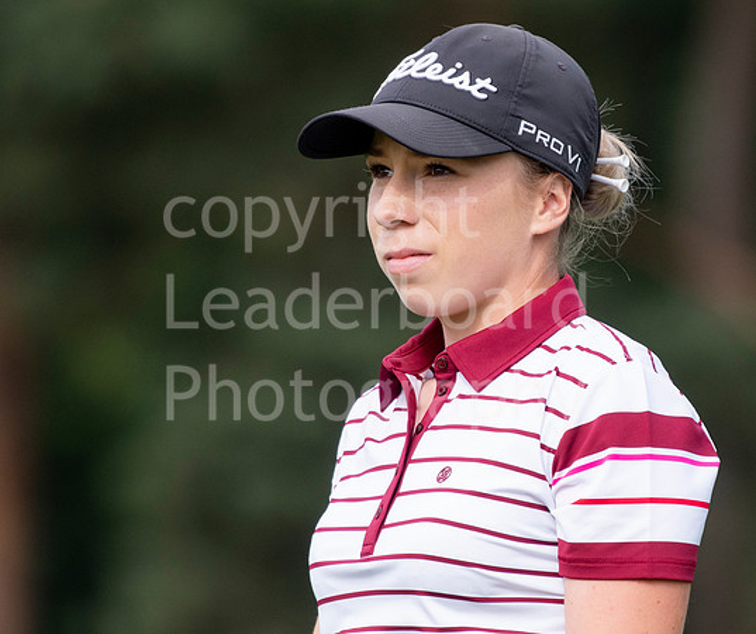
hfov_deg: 2.2
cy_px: 251
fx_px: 20103
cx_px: 575
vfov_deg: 1.8
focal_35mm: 882
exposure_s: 1/2000
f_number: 5.6
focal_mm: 420
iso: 800
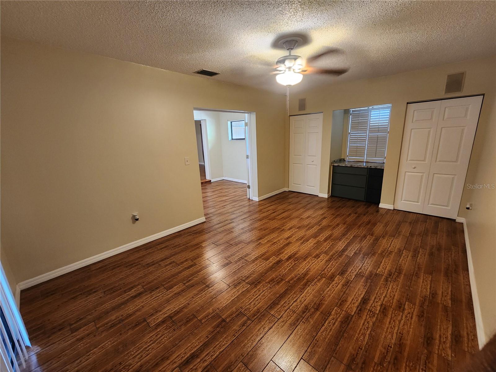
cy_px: 186
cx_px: 248
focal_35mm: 13
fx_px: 186
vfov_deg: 89.9
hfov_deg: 106.2
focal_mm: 2.2
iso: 320
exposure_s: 1/30
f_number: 2.2
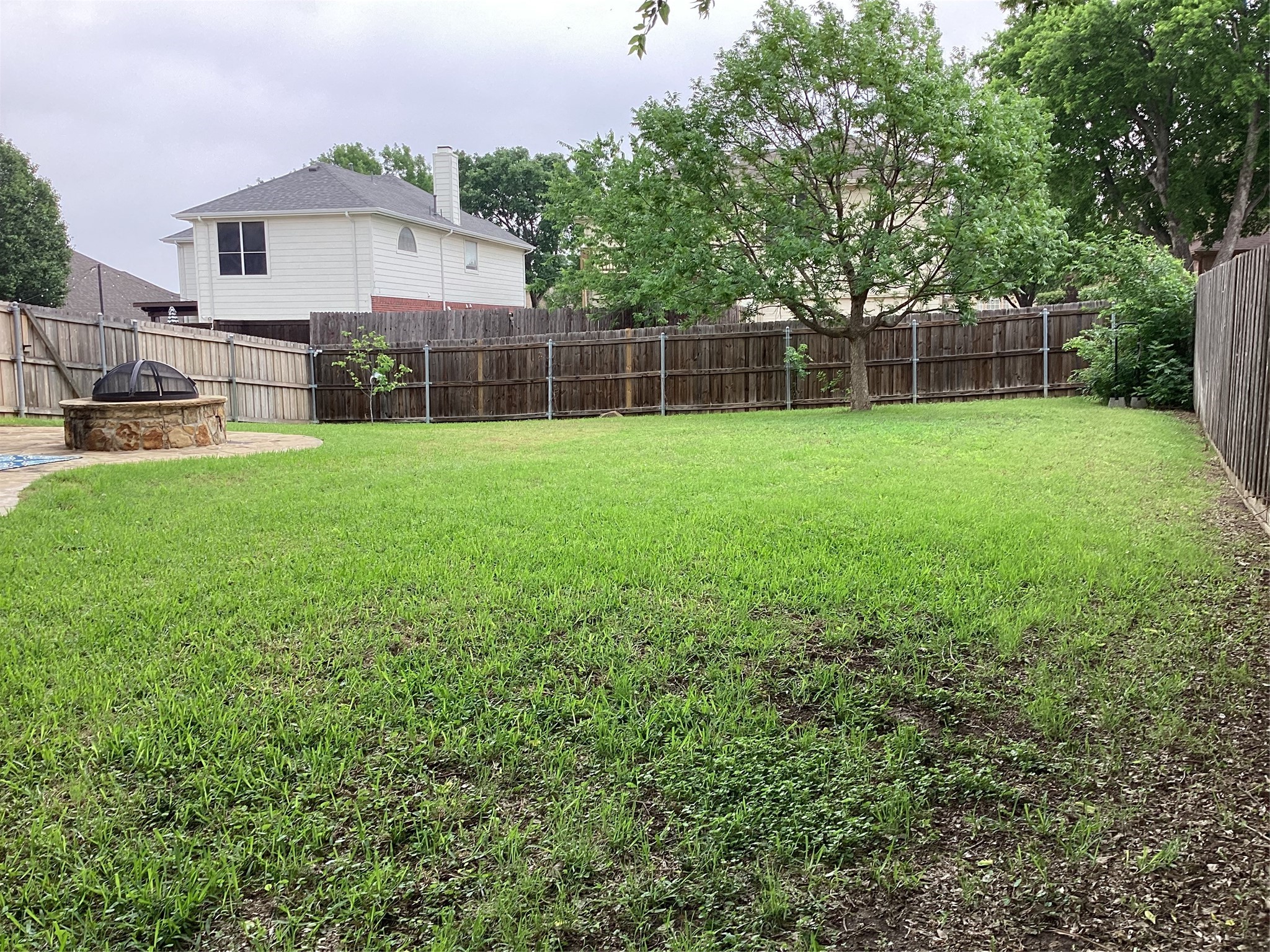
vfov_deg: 45.4
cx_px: 635
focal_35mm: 31
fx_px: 1137
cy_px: 476
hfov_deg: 58.4
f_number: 2.4
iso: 25
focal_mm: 3.3
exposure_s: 1/120
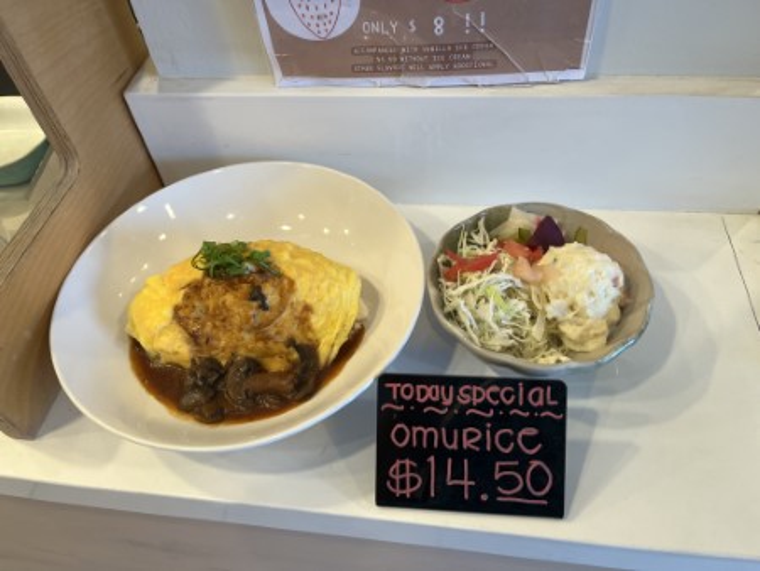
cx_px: 380
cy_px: 286
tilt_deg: -50.6
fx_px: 571
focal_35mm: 26
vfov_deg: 53.1
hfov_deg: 67.3
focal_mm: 5.1
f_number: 1.6
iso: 64
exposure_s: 1/120
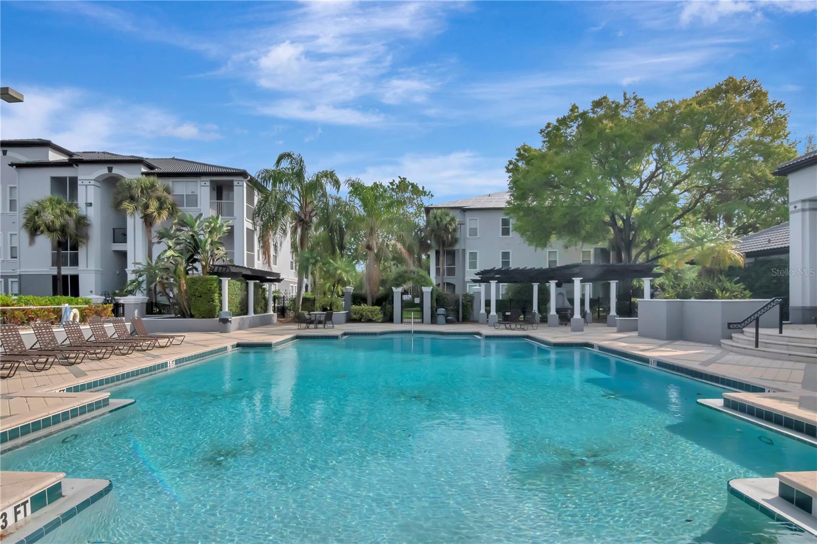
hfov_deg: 95.0
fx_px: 374
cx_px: 408
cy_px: 272
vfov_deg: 72.0
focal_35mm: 16
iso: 1000
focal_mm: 11
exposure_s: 1/2500
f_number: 11
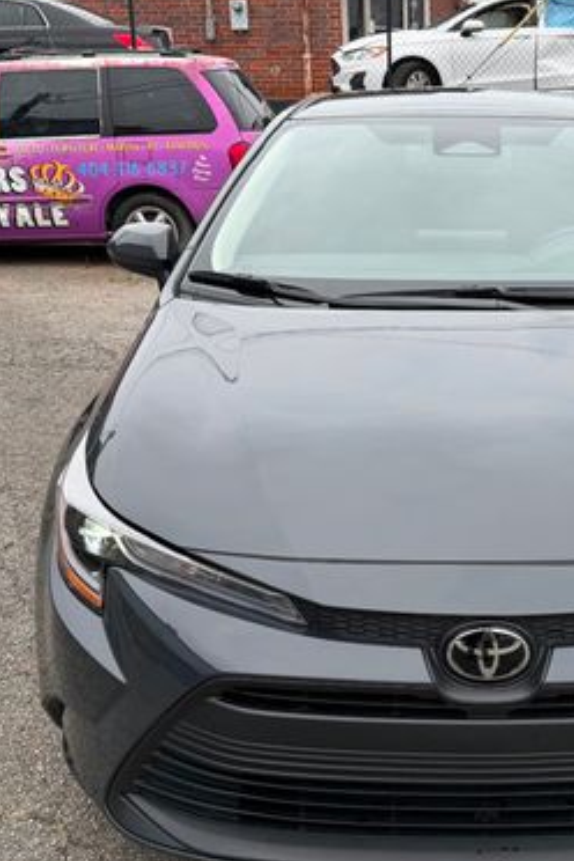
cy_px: 451
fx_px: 1028
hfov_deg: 30.3
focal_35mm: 43
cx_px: 474
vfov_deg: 45.4
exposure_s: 1/796
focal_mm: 6.76
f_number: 1.78
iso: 80
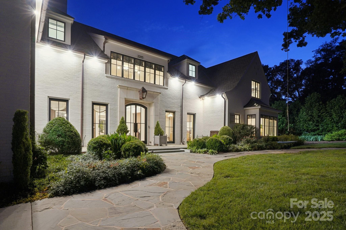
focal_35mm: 18
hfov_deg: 90.0
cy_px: 115
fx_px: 173
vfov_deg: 67.4
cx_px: 173
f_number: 8
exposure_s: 1/1.67
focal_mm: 18
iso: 400
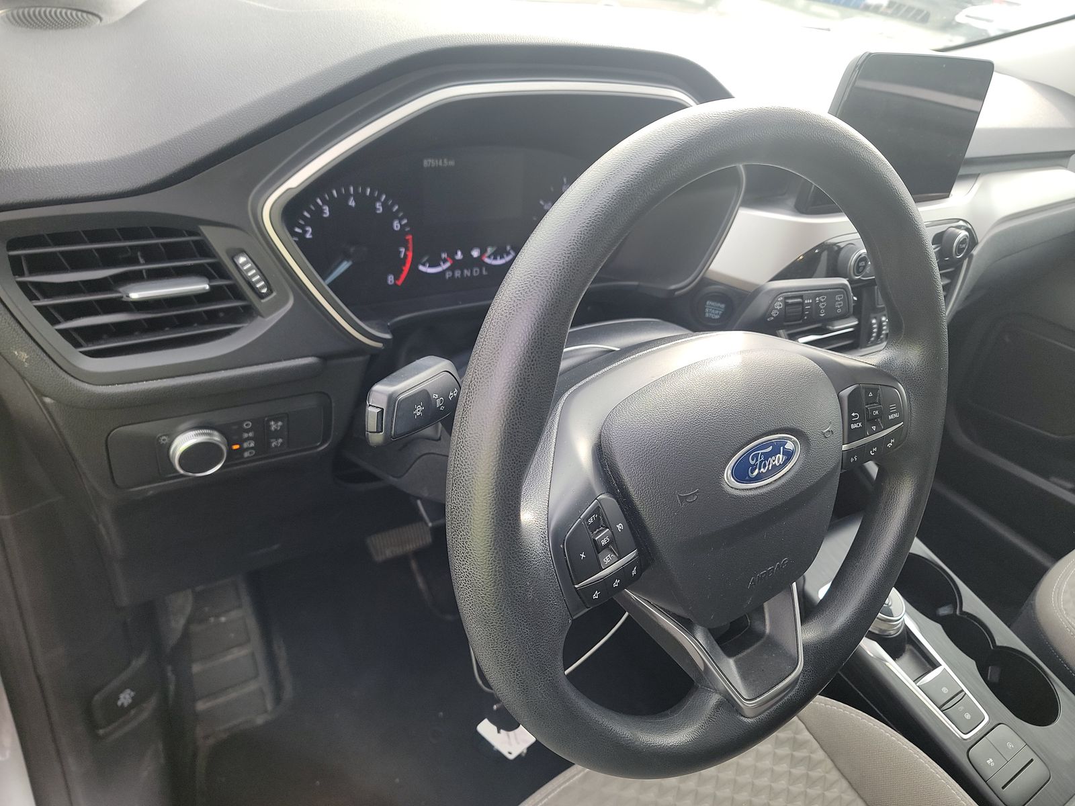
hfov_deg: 71.6
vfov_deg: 56.8
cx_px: 538
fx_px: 745
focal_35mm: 24
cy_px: 403
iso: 62
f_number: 1.8
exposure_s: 1/59
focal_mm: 6.7
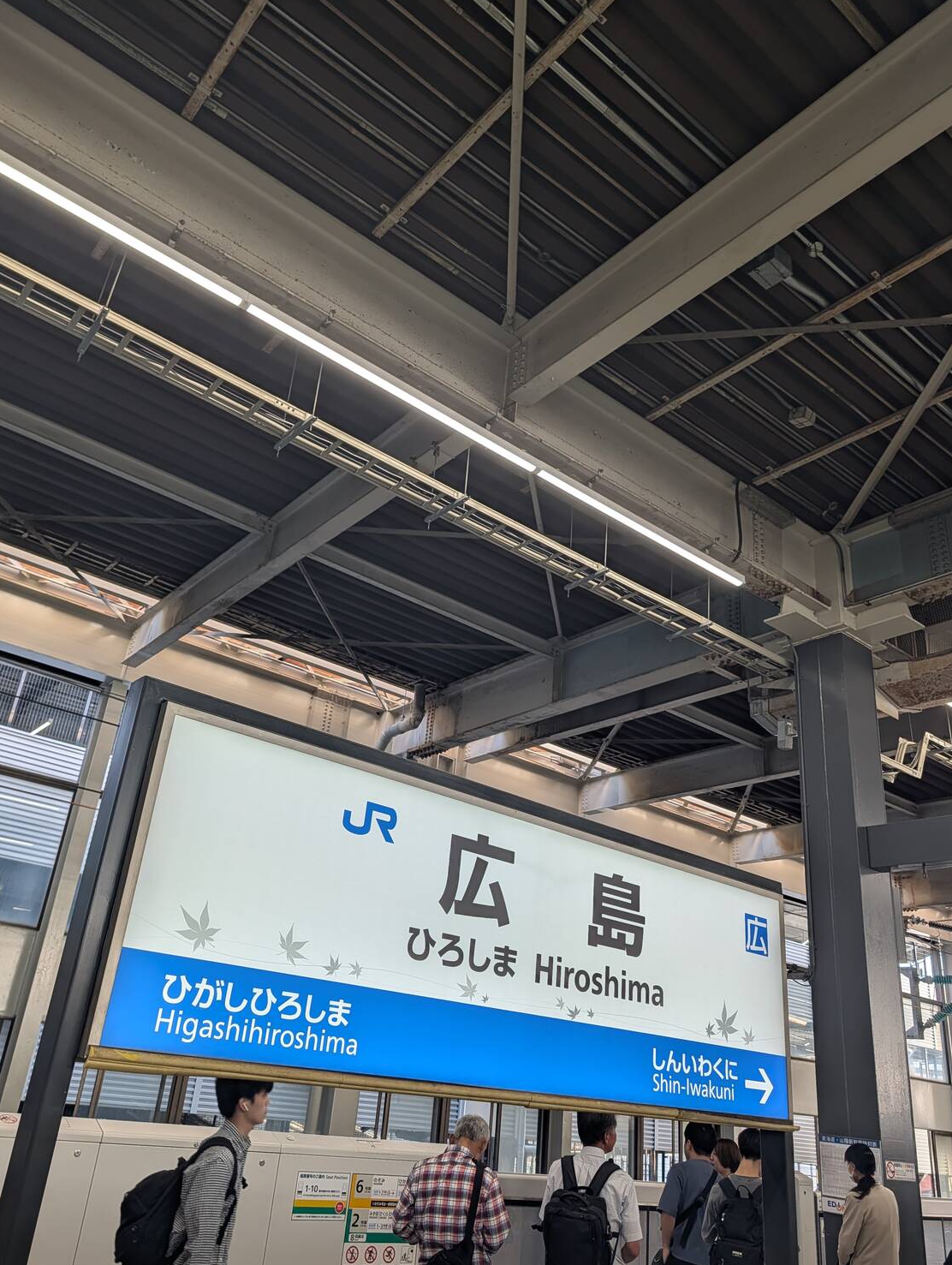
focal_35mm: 26
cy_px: 626
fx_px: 951
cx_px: 446
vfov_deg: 67.2
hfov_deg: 53.1
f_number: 1.68
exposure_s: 1/120
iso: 26
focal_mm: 6.9
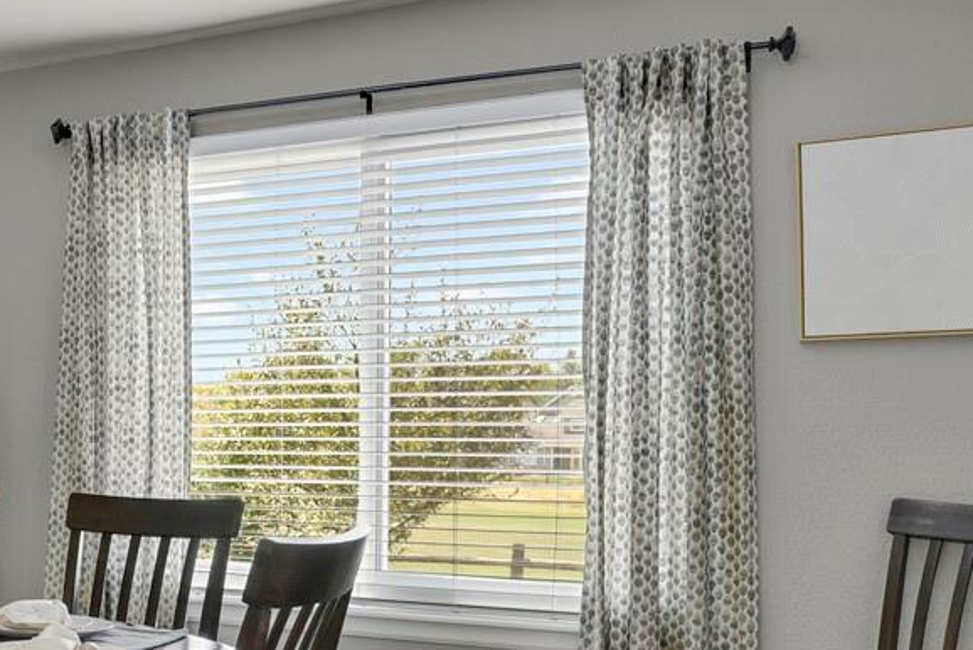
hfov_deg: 35.9
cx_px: -90
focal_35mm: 47
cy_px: 445
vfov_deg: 28.5
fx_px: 1271
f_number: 8
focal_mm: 17
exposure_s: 1/20
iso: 2000
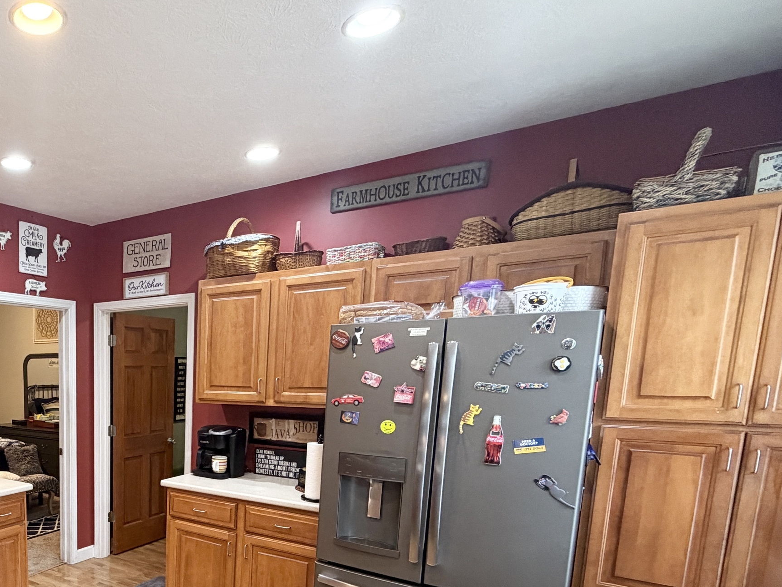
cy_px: 455
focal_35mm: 25
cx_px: 101
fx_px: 565
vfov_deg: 52.0
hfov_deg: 60.5
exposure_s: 1/60
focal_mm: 2.22
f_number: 2.2
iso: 320
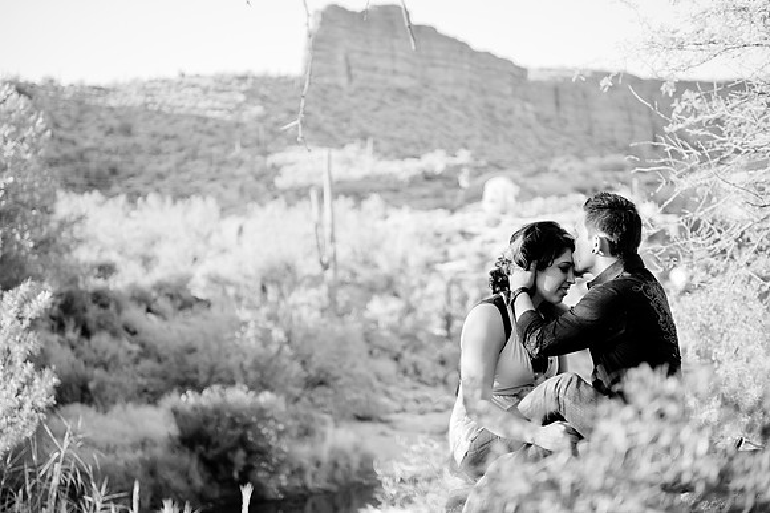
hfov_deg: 35.7
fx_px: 1197
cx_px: 385
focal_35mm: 56
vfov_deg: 24.2
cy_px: 256
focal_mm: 56
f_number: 2.8
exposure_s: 1/800
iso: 320
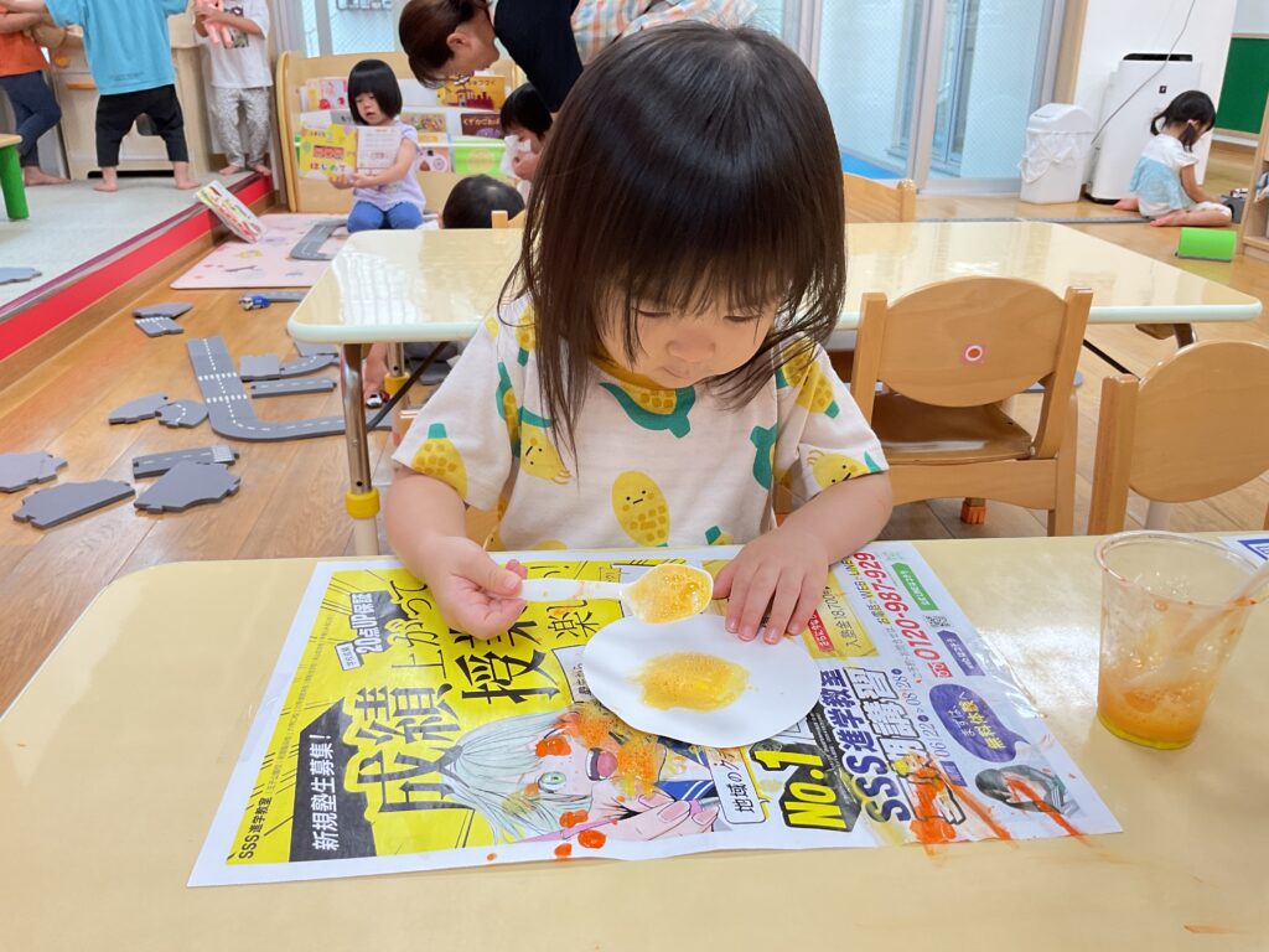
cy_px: 476
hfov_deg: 61.7
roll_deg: +0.9
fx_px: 1063
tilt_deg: -22.7
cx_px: 634
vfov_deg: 48.2
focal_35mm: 29
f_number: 1.8
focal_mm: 3
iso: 64
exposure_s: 1/120
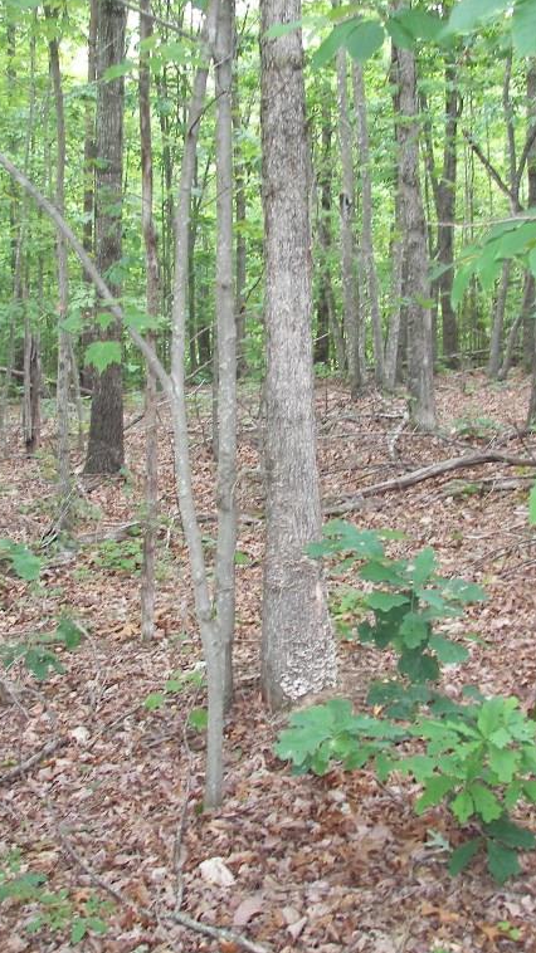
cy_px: 479
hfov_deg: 22.6
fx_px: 1340
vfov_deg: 39.2
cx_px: 262
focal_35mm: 53
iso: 100
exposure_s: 1/30
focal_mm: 6
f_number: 2.8
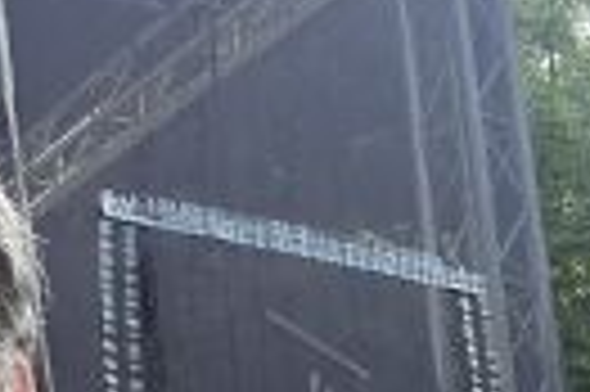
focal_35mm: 82
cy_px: 511
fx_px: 1342
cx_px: -198
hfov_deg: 22.0
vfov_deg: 15.8
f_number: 1.9
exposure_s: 1/121
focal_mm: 2.69
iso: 32
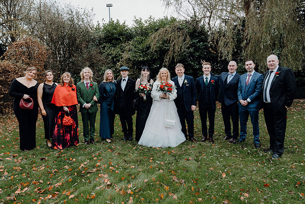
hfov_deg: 67.4
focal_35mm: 27
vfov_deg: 48.0
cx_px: 152
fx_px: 229
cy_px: 102
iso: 3200
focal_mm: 27
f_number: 5
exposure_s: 1/250
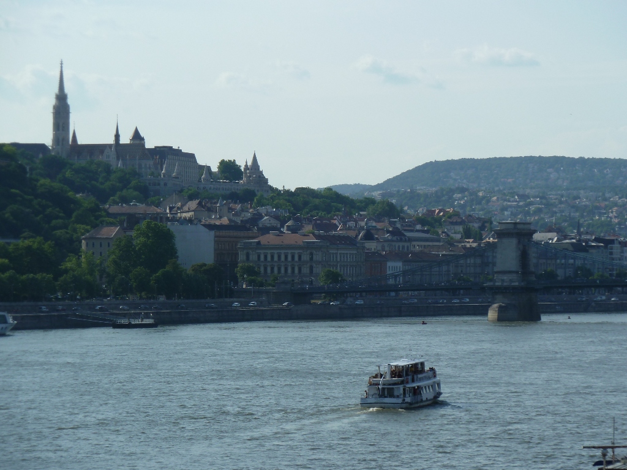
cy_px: 235
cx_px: 314
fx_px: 2862
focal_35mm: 158
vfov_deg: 9.4
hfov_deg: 12.5
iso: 80
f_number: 5.6
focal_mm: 25.9
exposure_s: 1/500
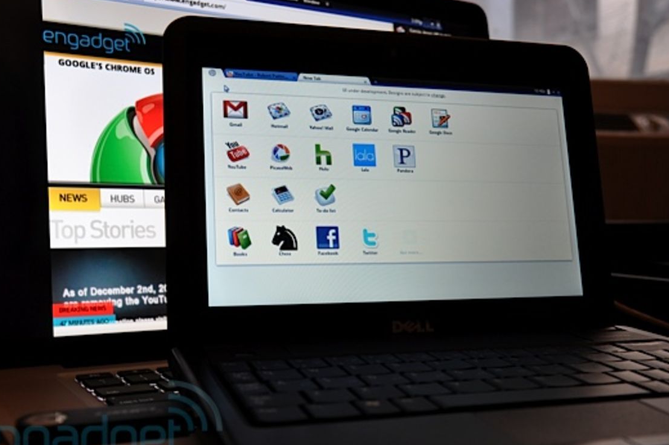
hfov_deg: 43.6
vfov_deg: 29.8
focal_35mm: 45
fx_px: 836
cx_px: 338
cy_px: 222
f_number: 6.3
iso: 400
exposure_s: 1/15
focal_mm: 26
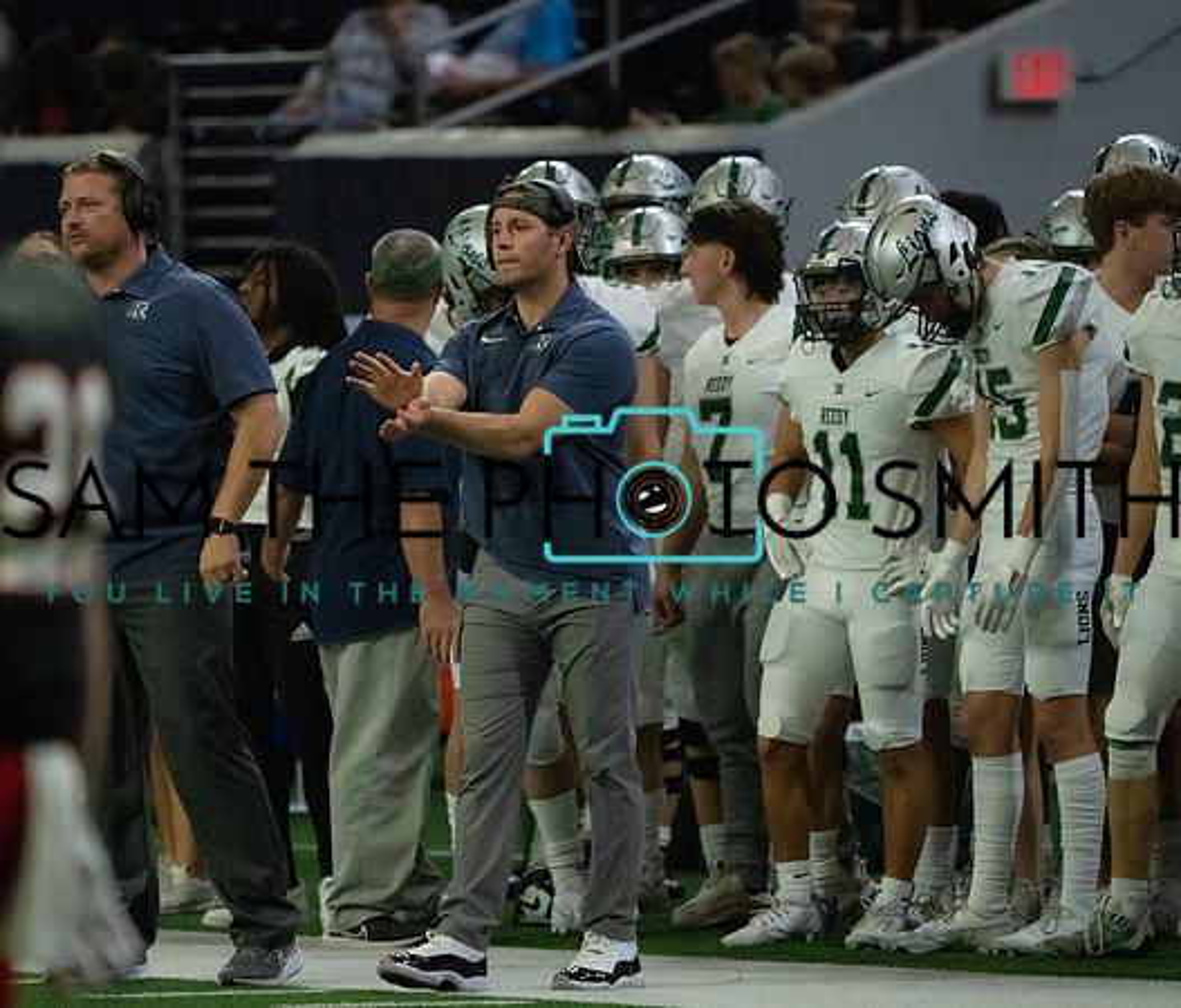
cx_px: 491
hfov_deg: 3.5
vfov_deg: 3.0
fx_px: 19146
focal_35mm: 533
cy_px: 462
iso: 16000
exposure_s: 1/1250
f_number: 5.6
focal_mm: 400
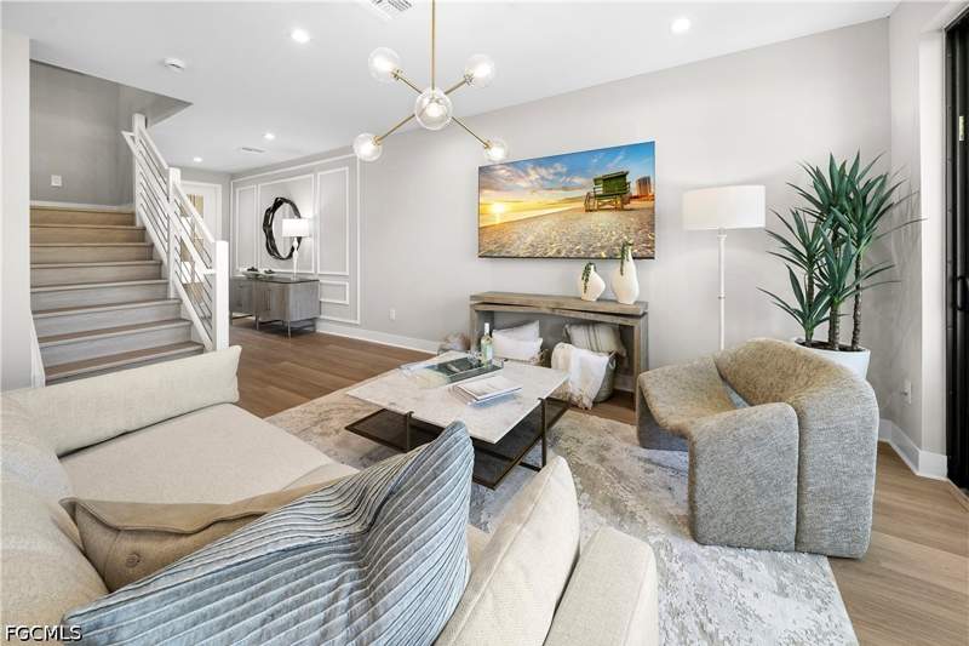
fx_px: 323
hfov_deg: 112.6
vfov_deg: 90.0
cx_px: 484
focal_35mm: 12
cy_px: 323
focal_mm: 12
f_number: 8
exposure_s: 1/125
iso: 320
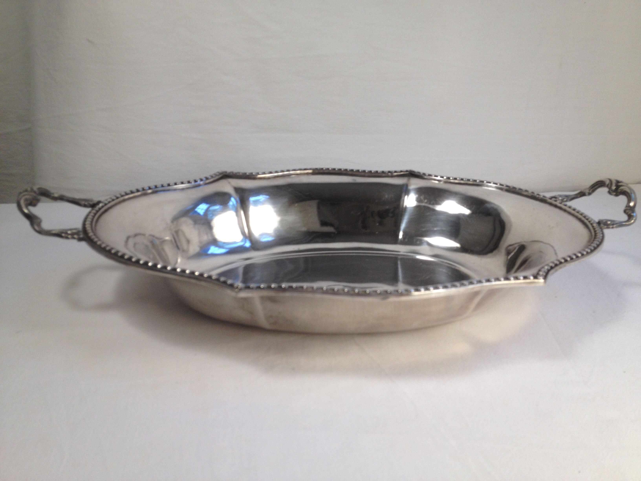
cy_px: 240
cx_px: 320
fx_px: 648
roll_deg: -0.7
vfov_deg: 40.7
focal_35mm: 35
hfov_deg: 52.6
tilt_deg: -22.0
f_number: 2.4
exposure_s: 1/30
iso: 50
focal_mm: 4.28
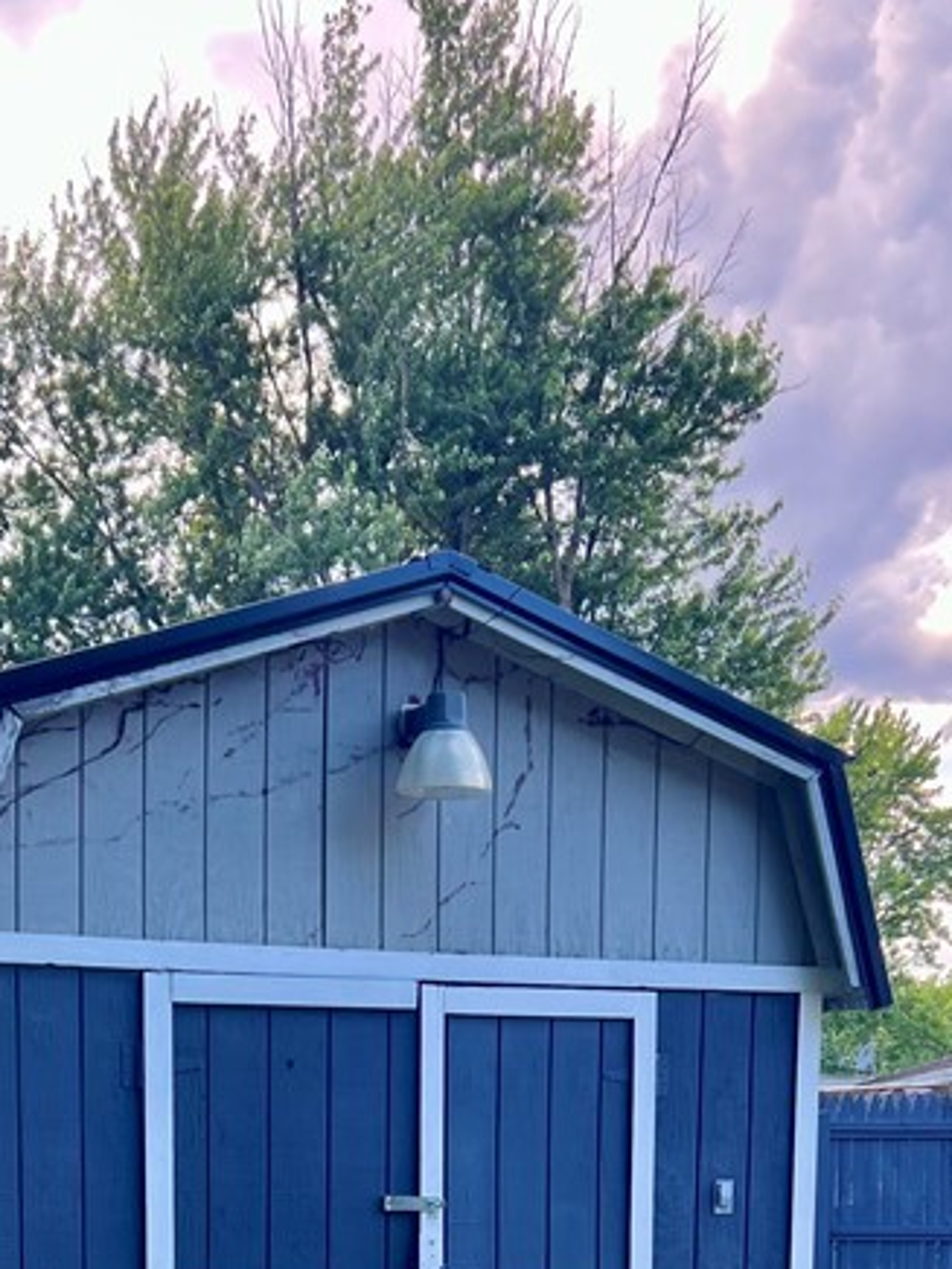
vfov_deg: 29.1
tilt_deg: -4.8
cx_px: 224
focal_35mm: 61
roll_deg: -0.7
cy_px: 1348
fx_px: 2237
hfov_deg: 23.7
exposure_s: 1/367
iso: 50
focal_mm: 5.7
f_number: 1.5
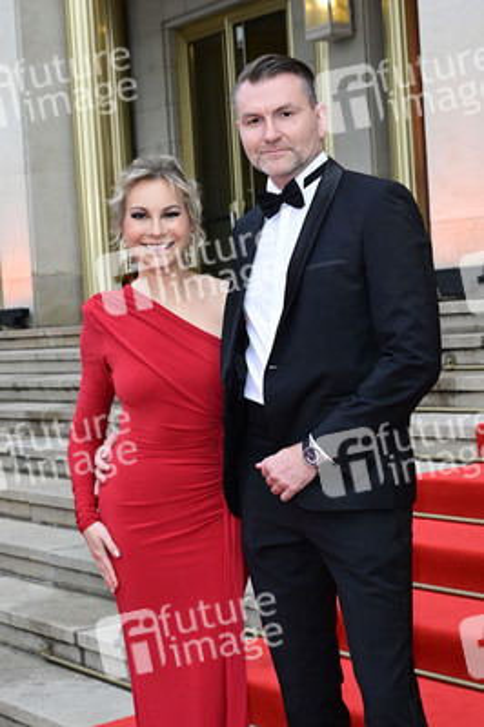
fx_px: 828
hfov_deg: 32.6
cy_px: 364
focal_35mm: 41
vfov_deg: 47.4
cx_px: 242
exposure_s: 1/250
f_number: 6.3
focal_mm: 41
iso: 4000
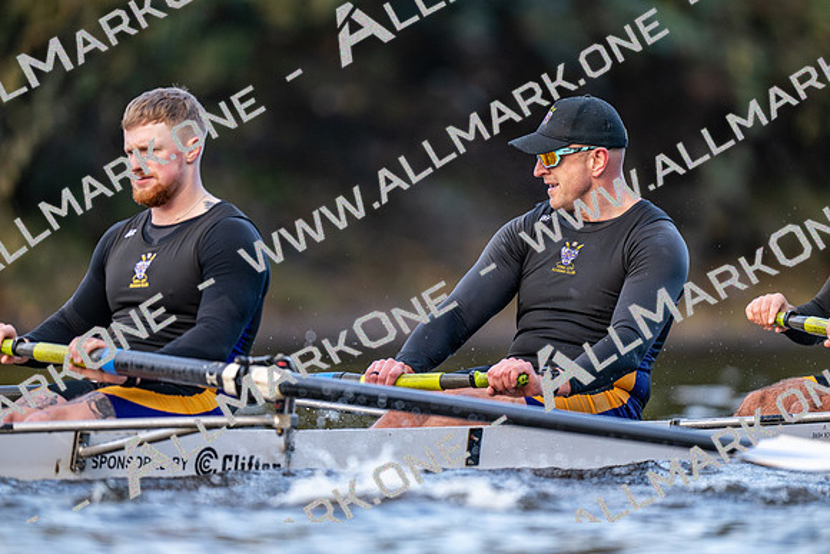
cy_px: 277
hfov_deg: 3.4
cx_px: 415
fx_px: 13836
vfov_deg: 2.3
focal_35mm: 600
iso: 3600
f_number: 4
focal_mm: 600
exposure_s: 1/2500
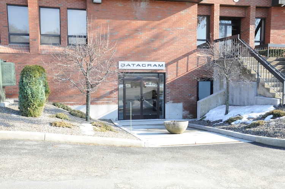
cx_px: 142
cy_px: 94
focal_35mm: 33
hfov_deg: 57.3
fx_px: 261
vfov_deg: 39.9
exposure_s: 1/320
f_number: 9
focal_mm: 22
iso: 1600
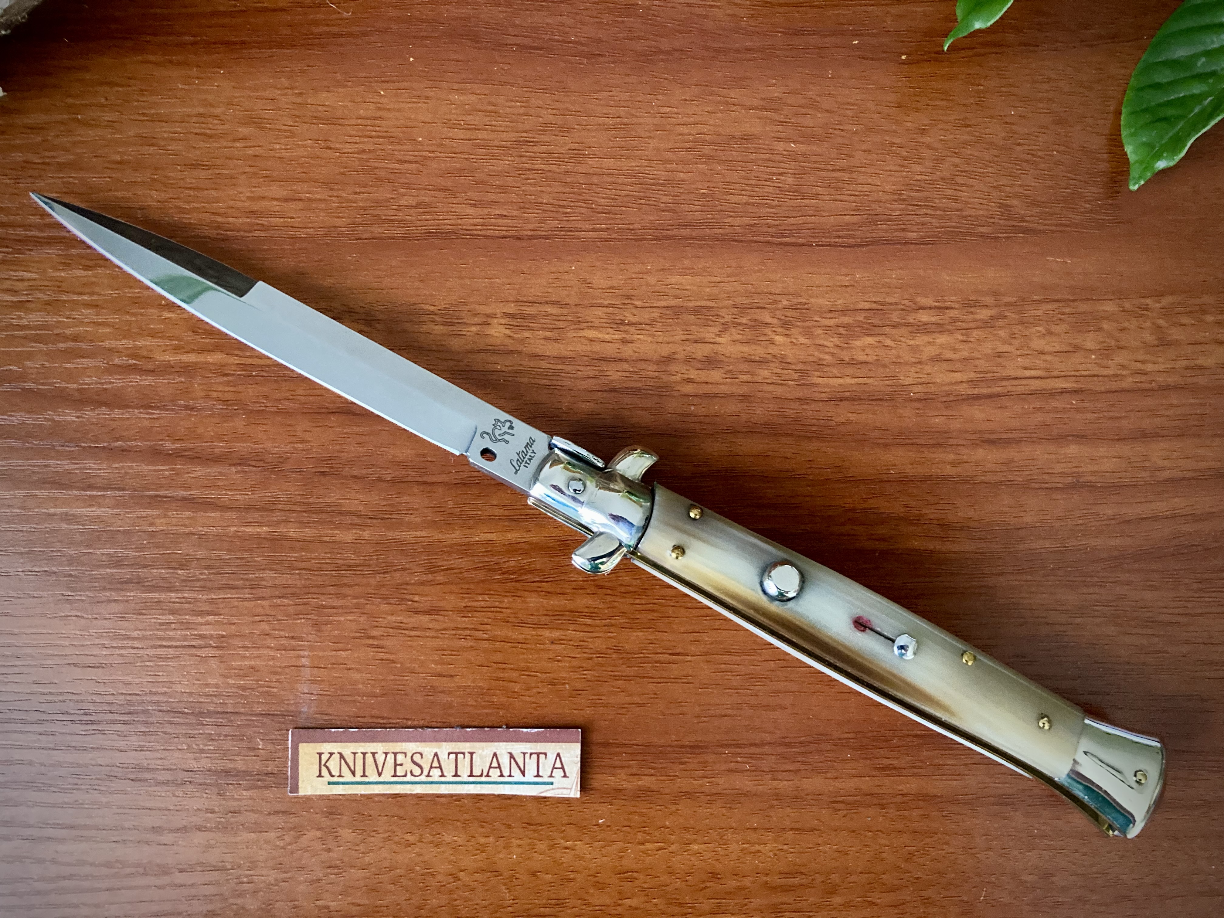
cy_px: 459
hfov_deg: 63.4
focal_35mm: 28
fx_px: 990
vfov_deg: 49.7
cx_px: 612
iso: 640
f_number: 1.8
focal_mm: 3.99
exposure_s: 1/30
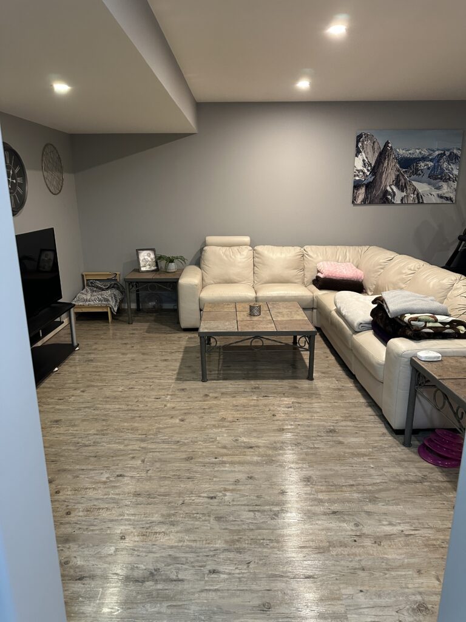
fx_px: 431
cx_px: 233
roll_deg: +0.6
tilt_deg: -15.0
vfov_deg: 71.6
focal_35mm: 24
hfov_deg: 56.8
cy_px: 311
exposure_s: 1/60
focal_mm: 6.86
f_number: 1.78
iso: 400
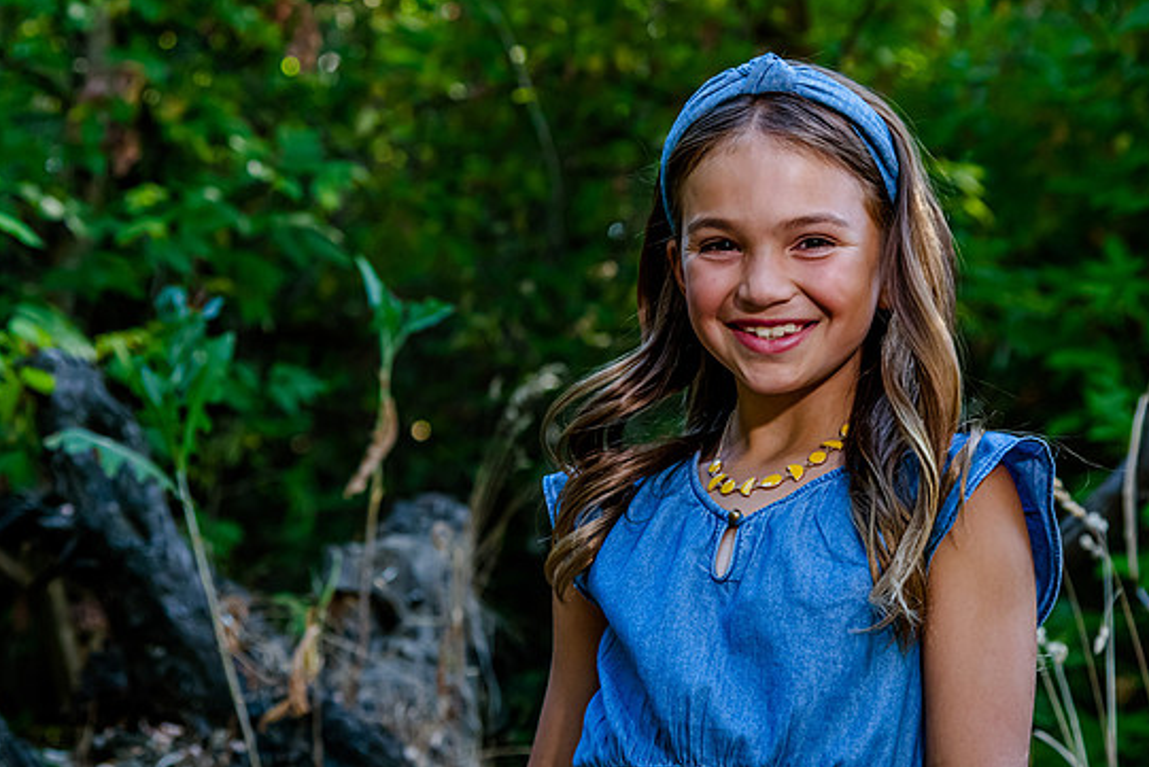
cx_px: 607
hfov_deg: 17.3
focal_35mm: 118
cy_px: 237
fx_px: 3767
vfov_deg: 11.6
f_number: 5
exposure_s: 1/250
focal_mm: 78
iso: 800
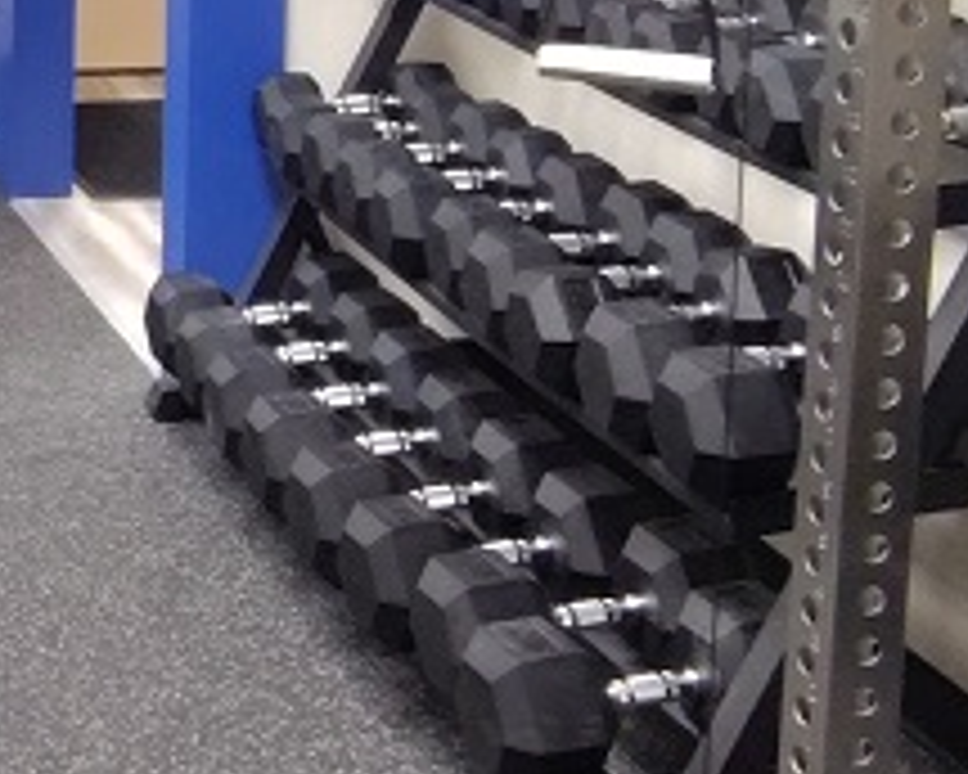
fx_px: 2492
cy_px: -108
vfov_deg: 17.0
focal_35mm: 87
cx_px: -428
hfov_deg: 19.5
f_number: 2.2
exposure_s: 1/30
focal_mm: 1.66
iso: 500
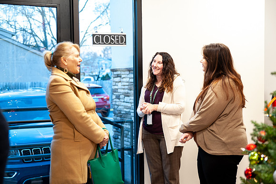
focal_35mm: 62
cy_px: 90
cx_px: 139
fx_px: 474
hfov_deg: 32.4
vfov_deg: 21.9
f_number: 2.8
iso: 800
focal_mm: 55
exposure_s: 1/125
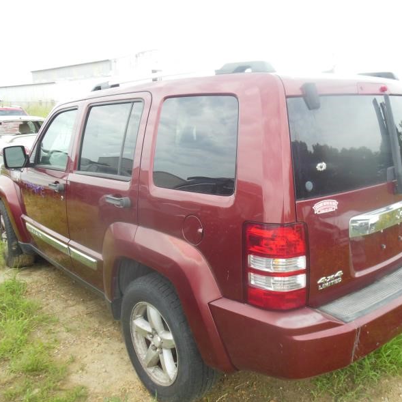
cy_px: 198
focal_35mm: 30
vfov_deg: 54.0
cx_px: 234
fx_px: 394
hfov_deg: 53.8
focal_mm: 4.5
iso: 125
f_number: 3.2
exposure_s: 1/250
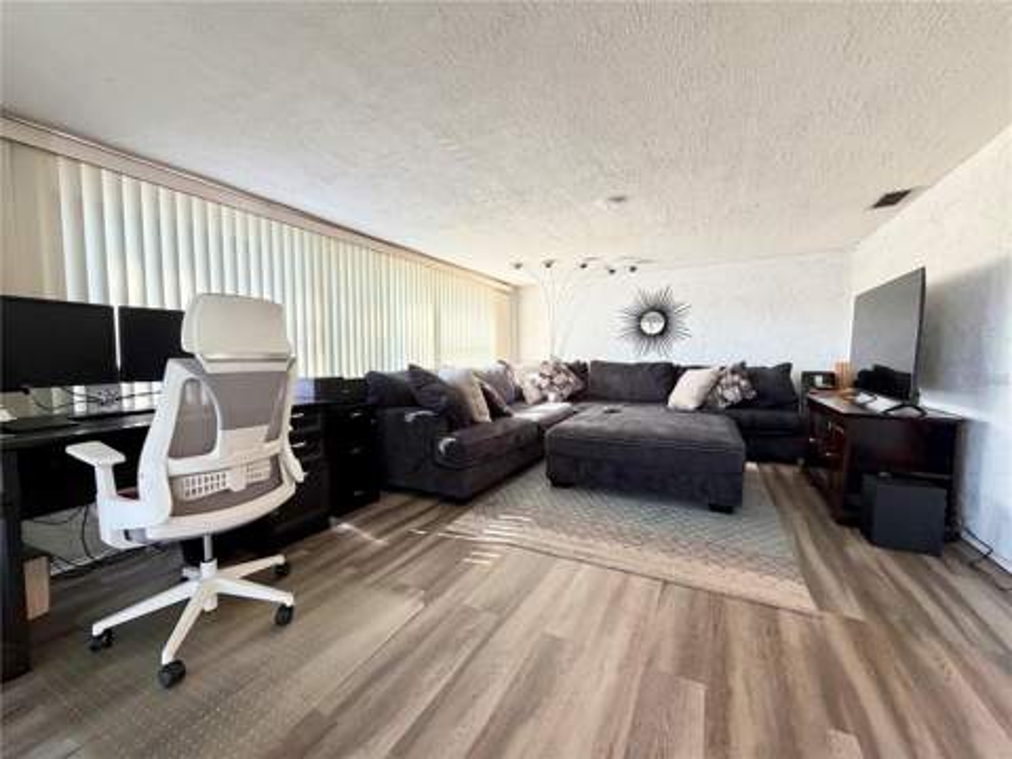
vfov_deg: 85.7
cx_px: 506
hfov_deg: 102.1
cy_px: 380
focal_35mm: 14
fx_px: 409
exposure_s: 1/121
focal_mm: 2.22
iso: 250
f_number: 2.2
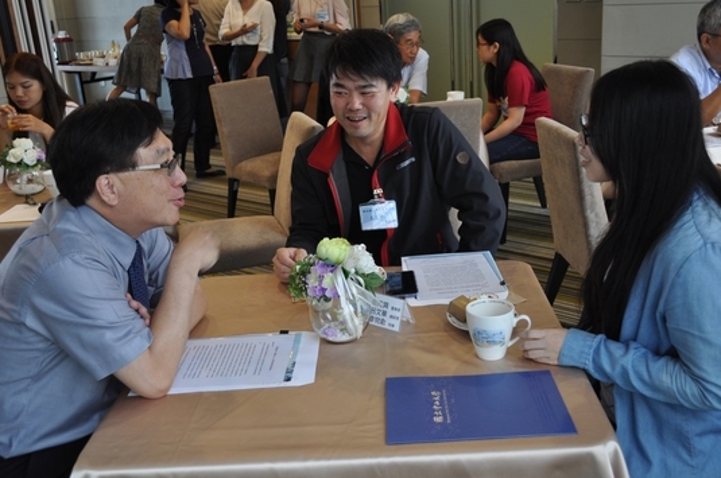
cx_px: 357
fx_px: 740
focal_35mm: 37
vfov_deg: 35.8
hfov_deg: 52.0
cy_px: 244
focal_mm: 22
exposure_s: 1/60
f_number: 4
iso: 450
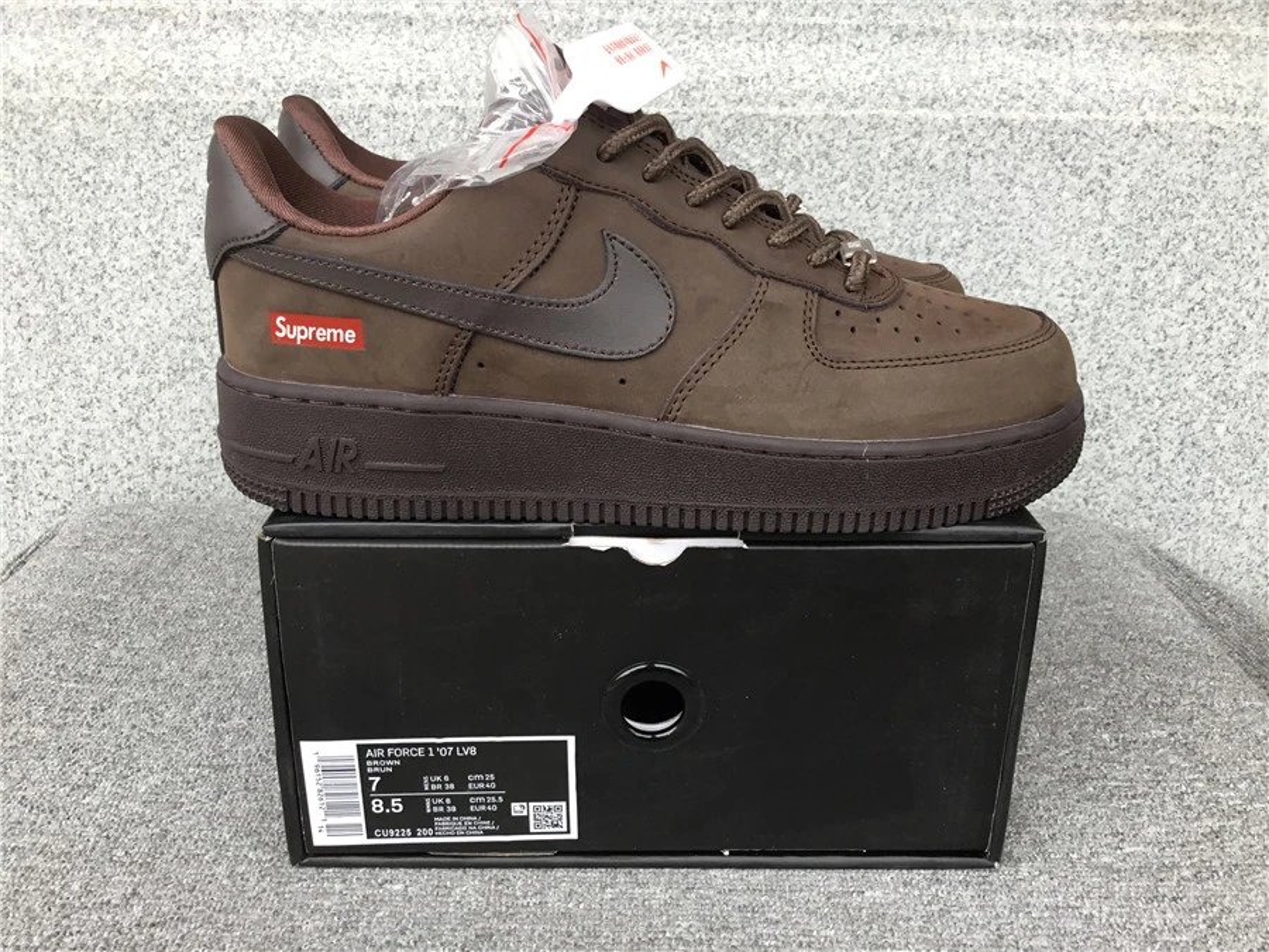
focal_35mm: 31
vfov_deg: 45.4
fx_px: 1136
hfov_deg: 58.4
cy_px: 476
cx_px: 634
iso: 40
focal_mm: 3.3
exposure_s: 1/100
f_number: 2.4
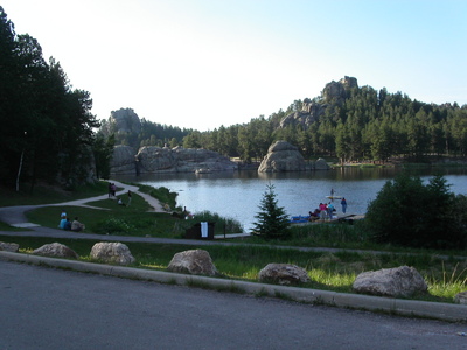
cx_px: 234
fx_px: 513
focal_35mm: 38
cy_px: 175
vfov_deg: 37.7
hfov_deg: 49.0
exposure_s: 1/125
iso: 100
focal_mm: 7.8
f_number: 8
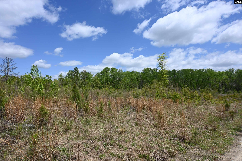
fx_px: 121
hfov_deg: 90.0
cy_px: 80
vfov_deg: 67.4
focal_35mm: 18
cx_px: 121
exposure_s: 1/500
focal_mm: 12
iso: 100
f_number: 8
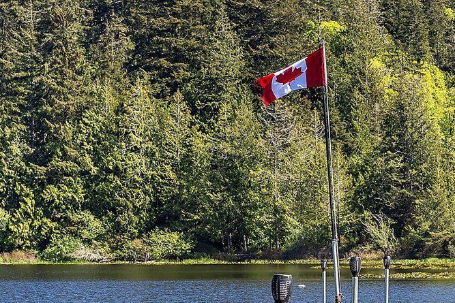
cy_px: 236
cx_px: 456
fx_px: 1669
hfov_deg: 15.2
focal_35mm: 132
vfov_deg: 10.4
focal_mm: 55
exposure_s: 1/200
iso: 400
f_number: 7.1
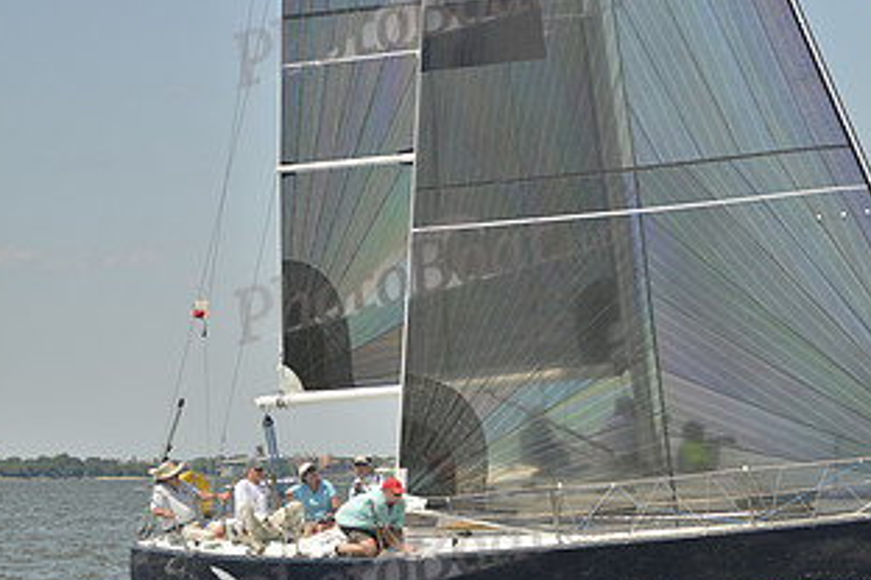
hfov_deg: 11.9
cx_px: 773
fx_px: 4137
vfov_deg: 8.0
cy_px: 378
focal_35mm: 171
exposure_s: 1/1250
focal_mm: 92
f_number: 3.2
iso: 200
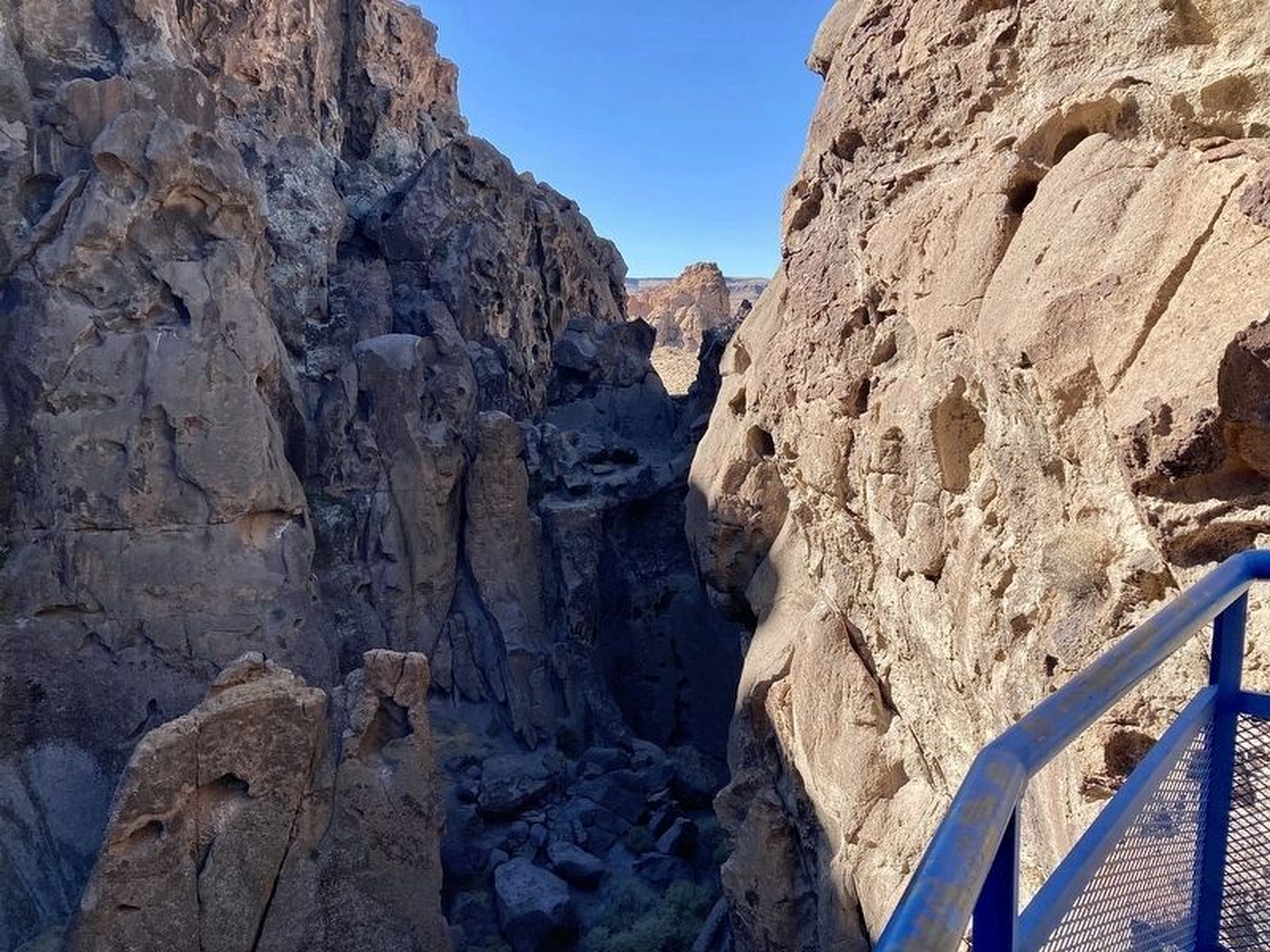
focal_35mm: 28
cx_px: 635
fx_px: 1027
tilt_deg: -7.0
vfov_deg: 49.7
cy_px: 476
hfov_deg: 63.4
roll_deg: -0.9
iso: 20
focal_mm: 3.99
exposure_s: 1/906
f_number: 1.8
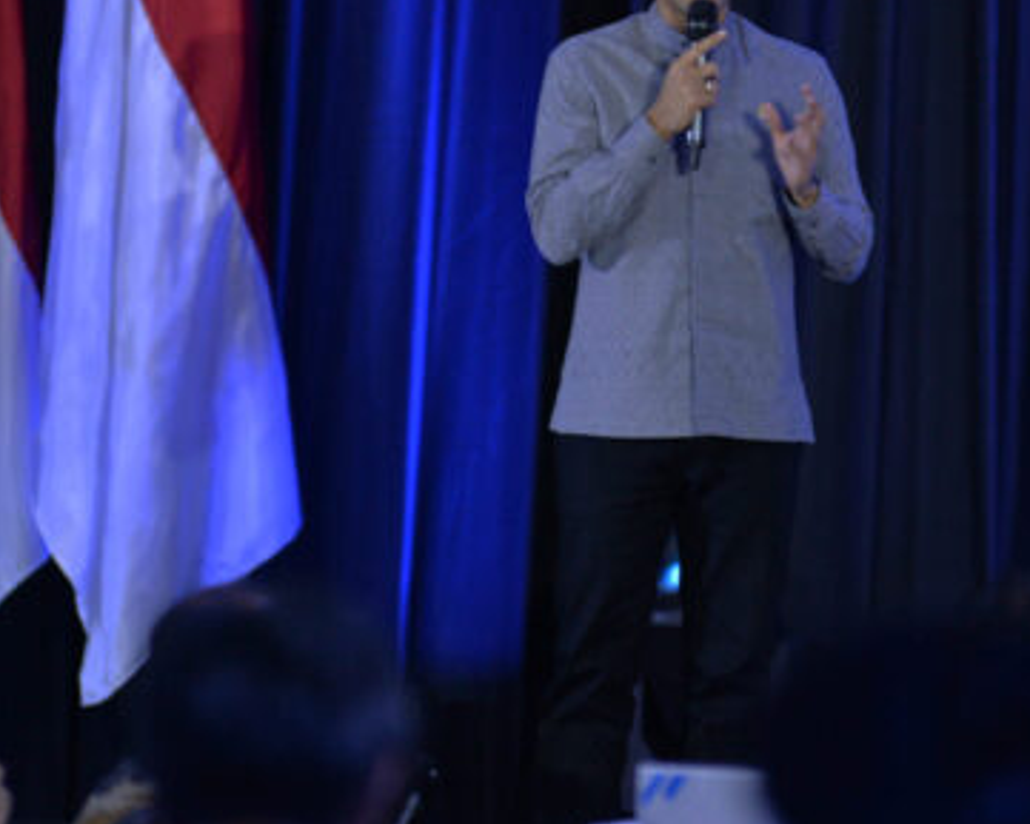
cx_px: 679
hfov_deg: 4.8
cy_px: 238
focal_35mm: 399
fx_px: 12166
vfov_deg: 3.9
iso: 2000
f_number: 2.8
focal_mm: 200
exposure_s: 1/125
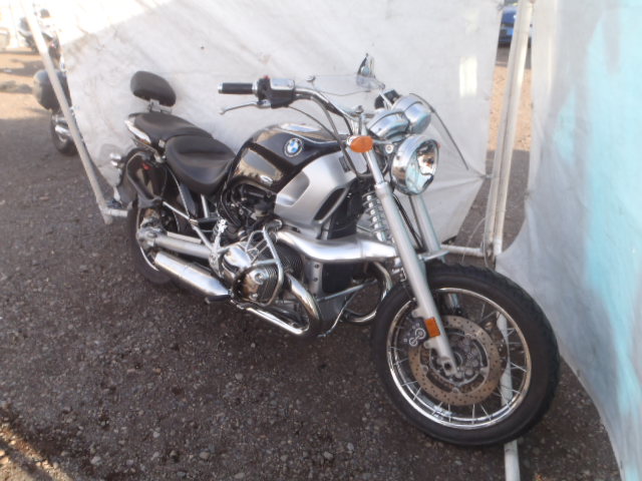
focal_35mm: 28
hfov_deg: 63.4
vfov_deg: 49.7
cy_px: 240
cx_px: 321
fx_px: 519
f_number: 4.5
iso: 80
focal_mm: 5
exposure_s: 1/100
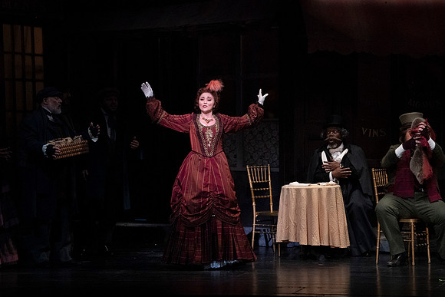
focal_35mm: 200
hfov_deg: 10.3
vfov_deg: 6.9
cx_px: 222
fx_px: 2473
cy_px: 148
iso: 16000
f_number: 16
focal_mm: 200
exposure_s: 1/400
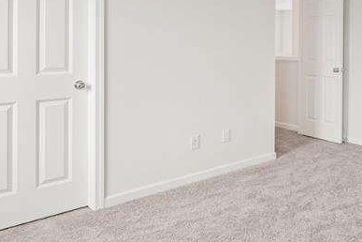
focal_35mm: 37
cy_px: 44
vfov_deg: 34.7
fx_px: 372
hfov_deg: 42.9
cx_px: 379
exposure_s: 1
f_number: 9
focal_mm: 14
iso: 100
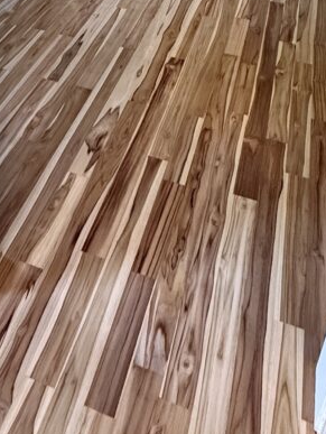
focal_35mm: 37
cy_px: -62
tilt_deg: -25.4
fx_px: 464
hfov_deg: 38.7
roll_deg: -2.9
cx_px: 171
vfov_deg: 39.3
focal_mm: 2.22
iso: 800
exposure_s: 1/60
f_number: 2.2
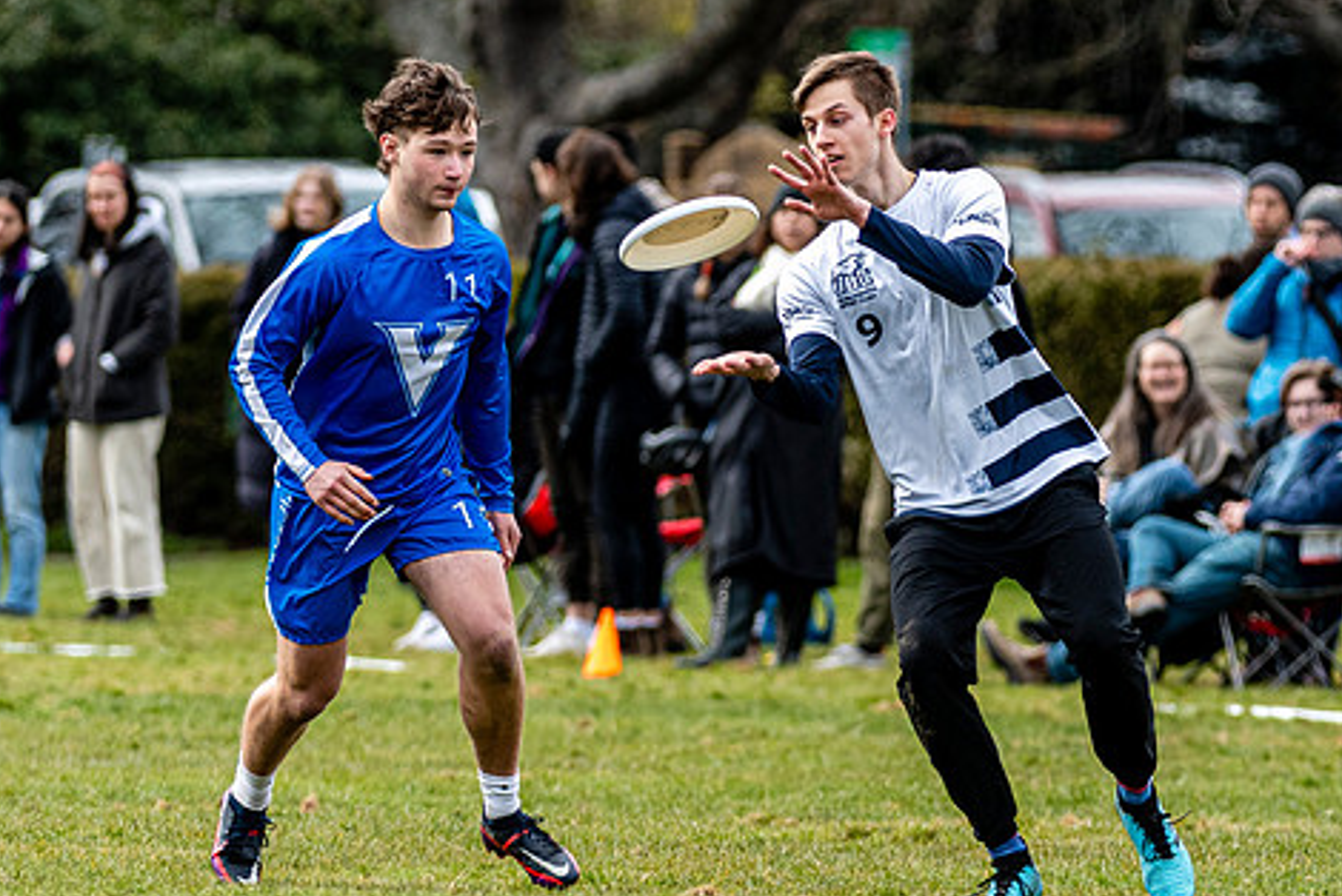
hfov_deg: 2.7
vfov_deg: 1.8
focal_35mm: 762
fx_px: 28422
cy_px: 549
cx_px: 1000
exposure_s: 1/1250
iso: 360
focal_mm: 260
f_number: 4
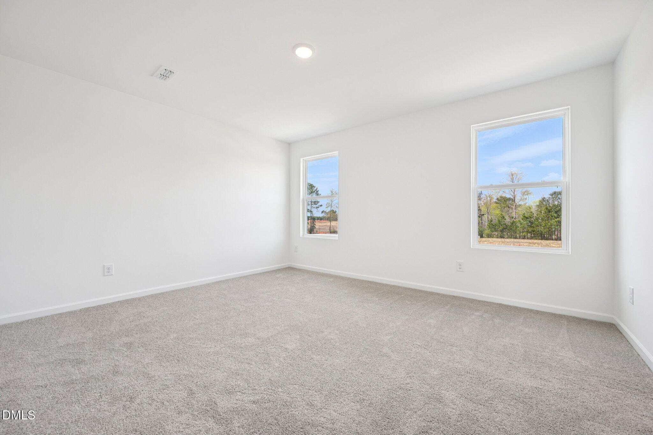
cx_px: 326
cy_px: 218
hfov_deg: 104.3
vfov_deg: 81.2
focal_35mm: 14
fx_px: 254
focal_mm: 14
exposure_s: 1/40
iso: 100
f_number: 8
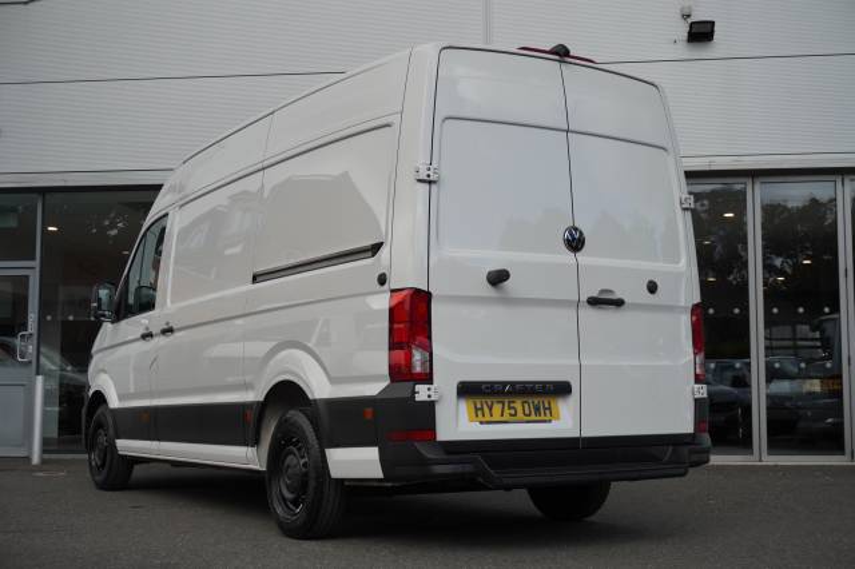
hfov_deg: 41.1
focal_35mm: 48
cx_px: 428
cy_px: 284
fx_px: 1139
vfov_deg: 28.0
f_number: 5
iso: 400
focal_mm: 32
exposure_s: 1/1000
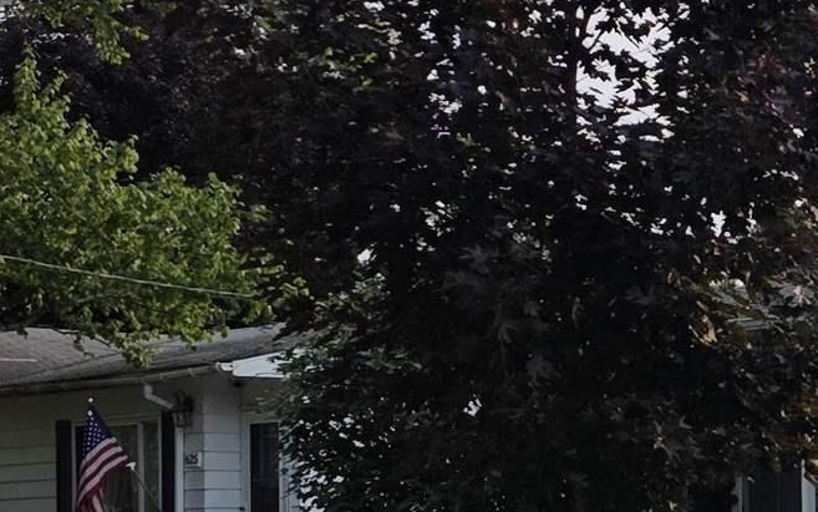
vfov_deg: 11.4
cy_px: 512
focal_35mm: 114
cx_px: 1413
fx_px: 2542
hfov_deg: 15.9
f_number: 1.7
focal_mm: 6.3
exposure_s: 1/5447
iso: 80
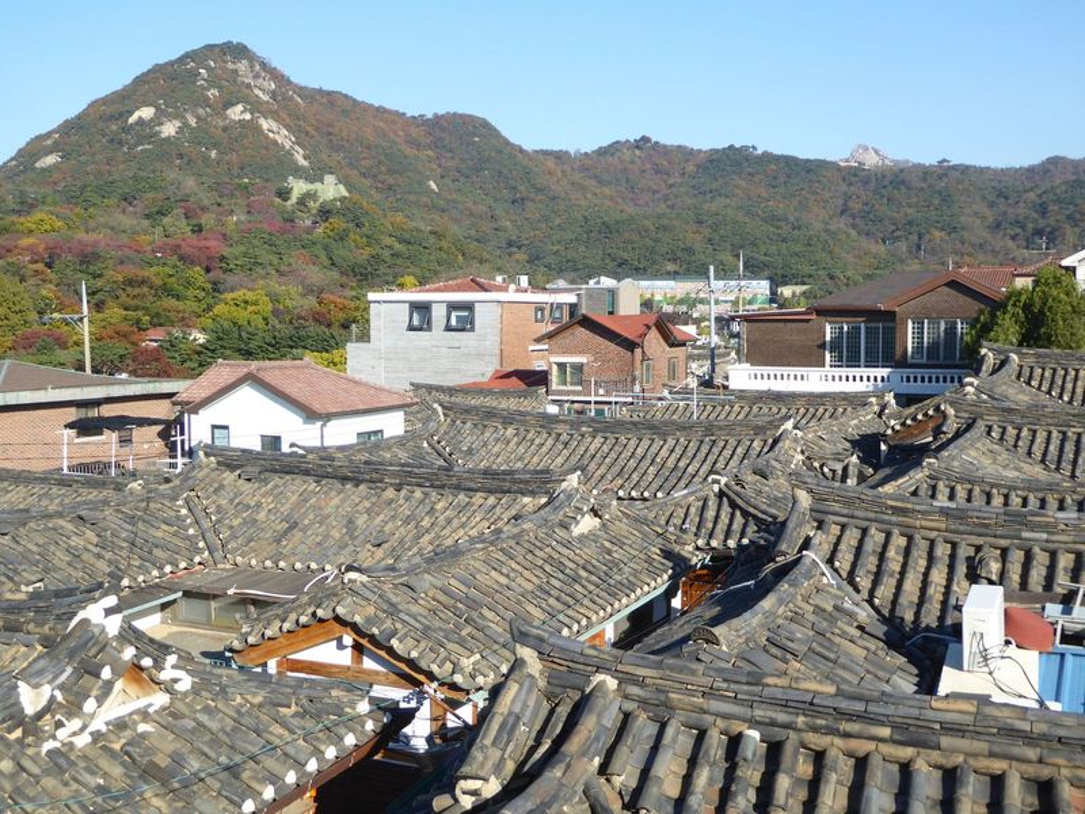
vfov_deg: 34.3
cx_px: 542
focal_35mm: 42
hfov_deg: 44.8
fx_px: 1316
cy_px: 407
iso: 80
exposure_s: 1/400
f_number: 3.8
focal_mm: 7.2
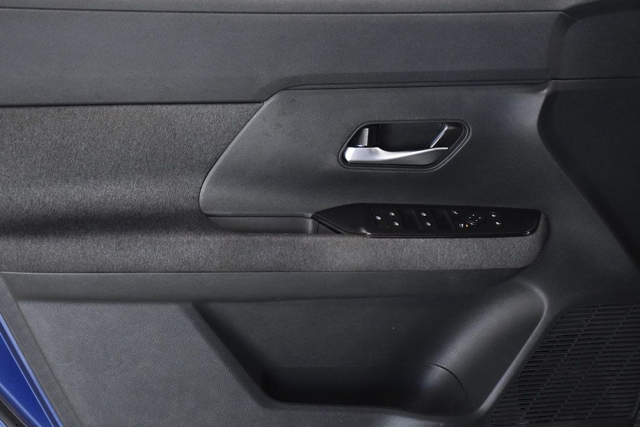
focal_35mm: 63
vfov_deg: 21.6
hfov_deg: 31.9
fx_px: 1120
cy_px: 214
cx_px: 320
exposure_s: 1/320
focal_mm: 42
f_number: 4.5
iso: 2500
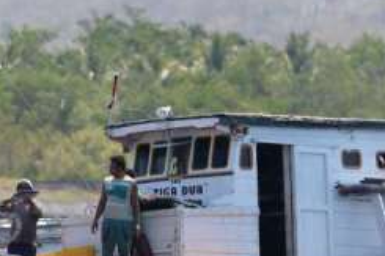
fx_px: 6989
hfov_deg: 3.2
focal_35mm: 654
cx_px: 86
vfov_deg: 2.1
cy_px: 160
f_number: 3.5
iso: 100
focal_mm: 200
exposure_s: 1/800
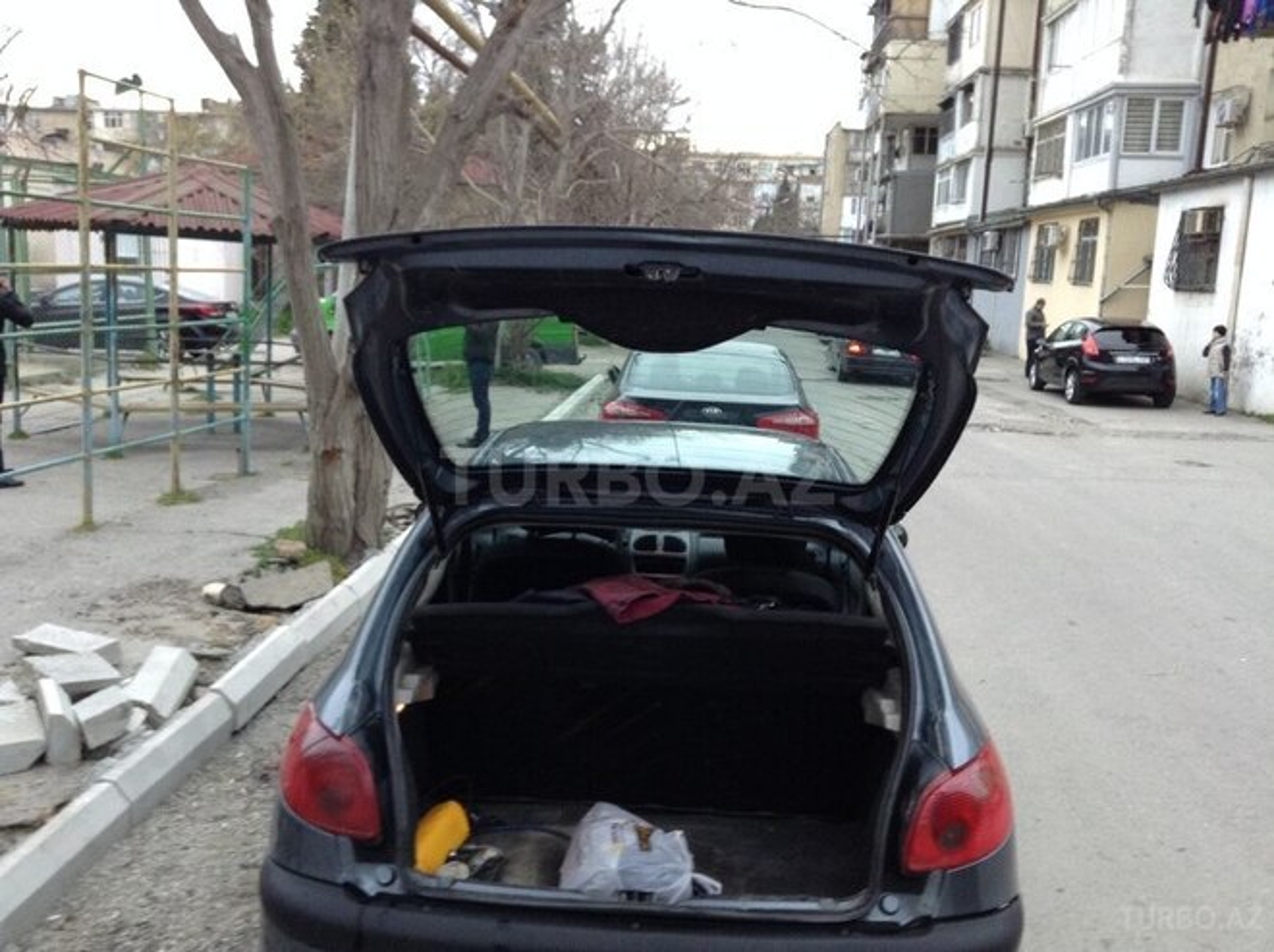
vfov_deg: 42.8
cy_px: 476
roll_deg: -3.6
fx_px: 1213
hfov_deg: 55.4
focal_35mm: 33
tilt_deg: -10.5
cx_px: 637
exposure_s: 1/24
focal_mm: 3.3
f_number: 2.4
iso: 100
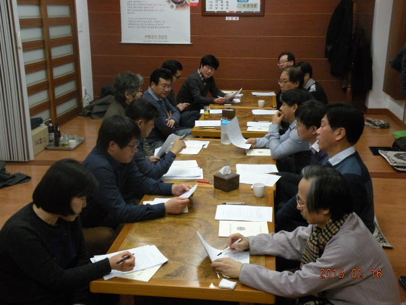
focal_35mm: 42
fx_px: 493
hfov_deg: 44.8
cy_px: 152
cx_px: 203
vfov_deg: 34.4
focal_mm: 7.4
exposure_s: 1/48.4
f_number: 3.2
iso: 400
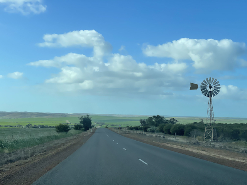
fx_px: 371
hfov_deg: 36.8
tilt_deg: +5.1
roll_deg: -1.1
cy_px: 92
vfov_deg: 28.0
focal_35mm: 52
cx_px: 124
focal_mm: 6
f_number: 2
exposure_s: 1/1546
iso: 25
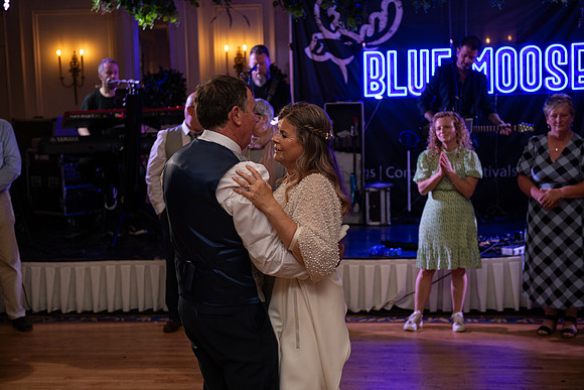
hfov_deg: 36.2
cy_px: 195
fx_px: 892
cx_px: 292
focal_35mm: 55
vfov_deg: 24.6
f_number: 3.5
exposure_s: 1/160
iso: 500
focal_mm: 55
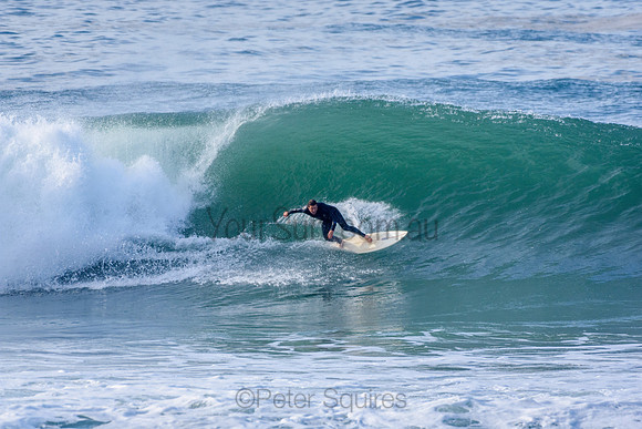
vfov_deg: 1.8
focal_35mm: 750
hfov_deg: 2.7
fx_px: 13378
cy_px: 214
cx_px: 321
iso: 500
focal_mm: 500
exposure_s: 1/2000
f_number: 5.6
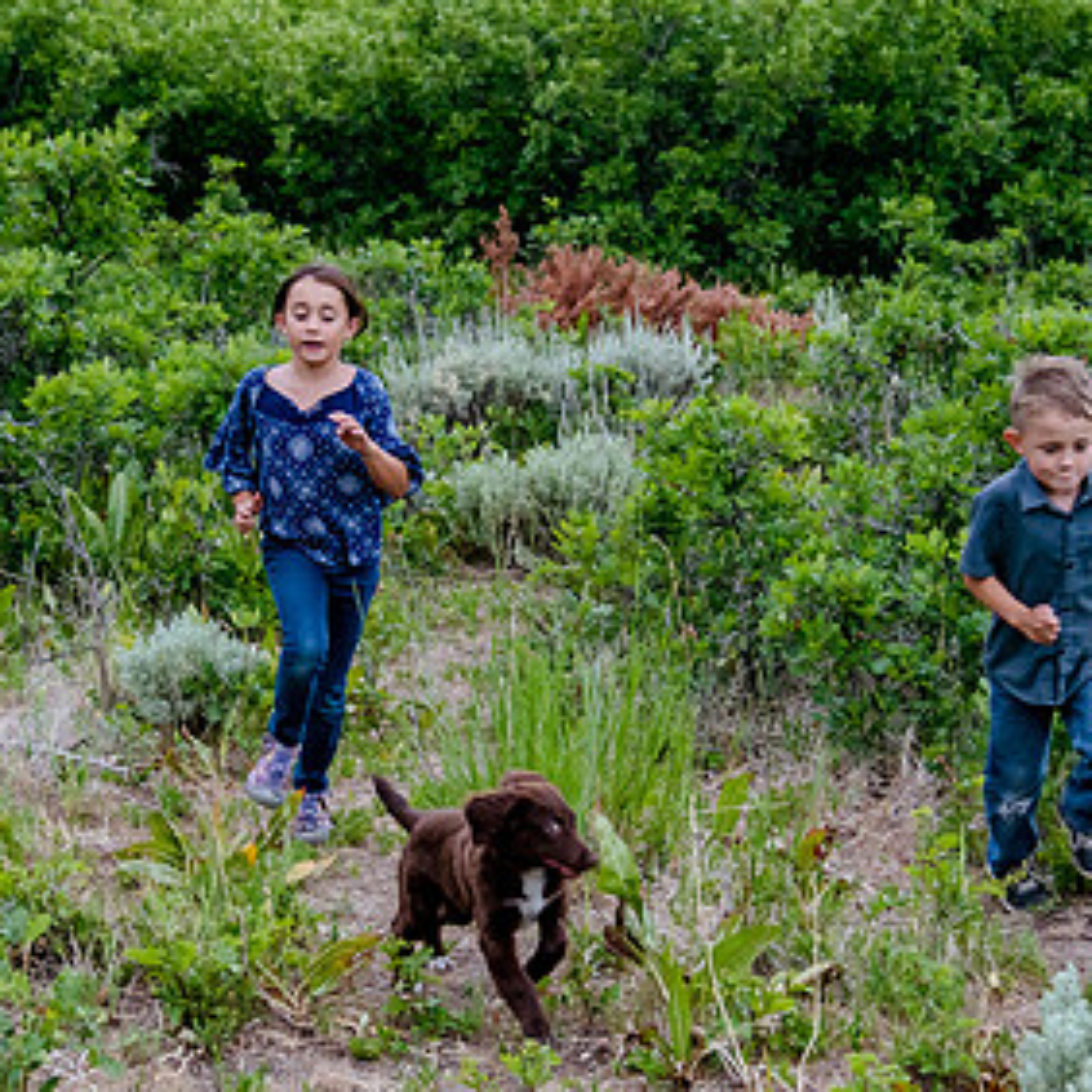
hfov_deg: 20.4
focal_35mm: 85
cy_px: 599
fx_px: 3034
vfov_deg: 20.4
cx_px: 518
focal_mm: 40
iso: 2500
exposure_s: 1/200
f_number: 4
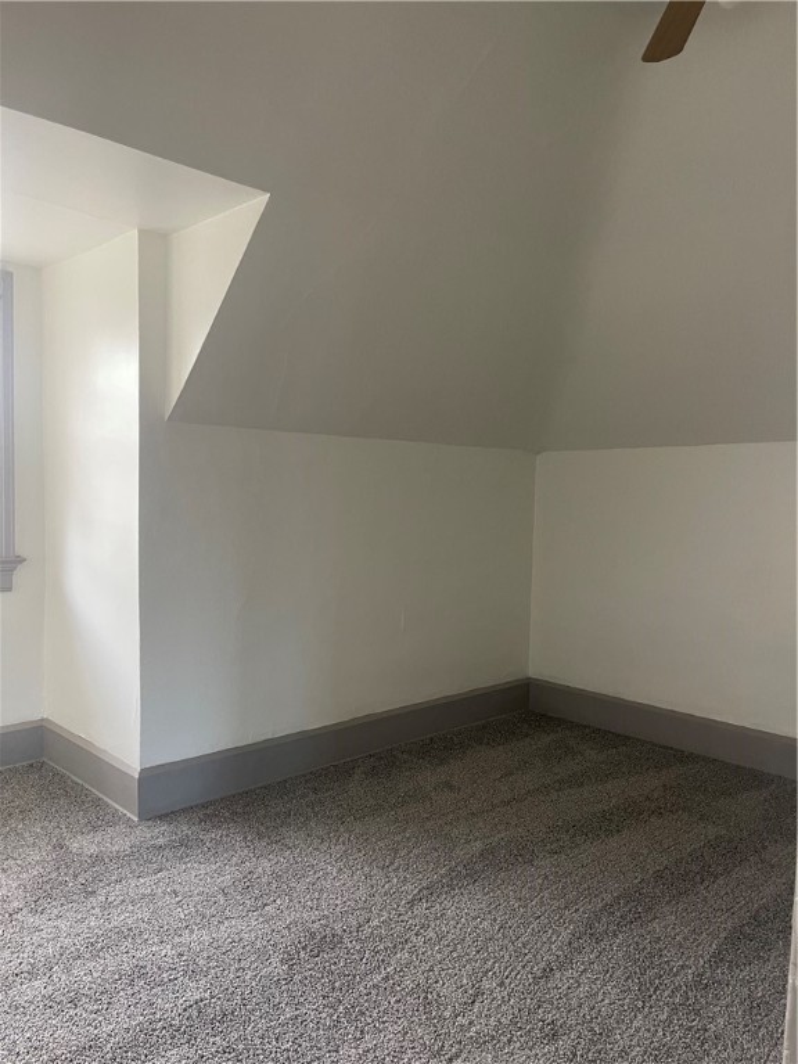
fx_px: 799
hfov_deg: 53.1
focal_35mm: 26
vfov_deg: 67.3
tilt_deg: -3.8
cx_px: 399
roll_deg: -1.6
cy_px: 532
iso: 320
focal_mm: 5.1
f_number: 1.6
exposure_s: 1/60
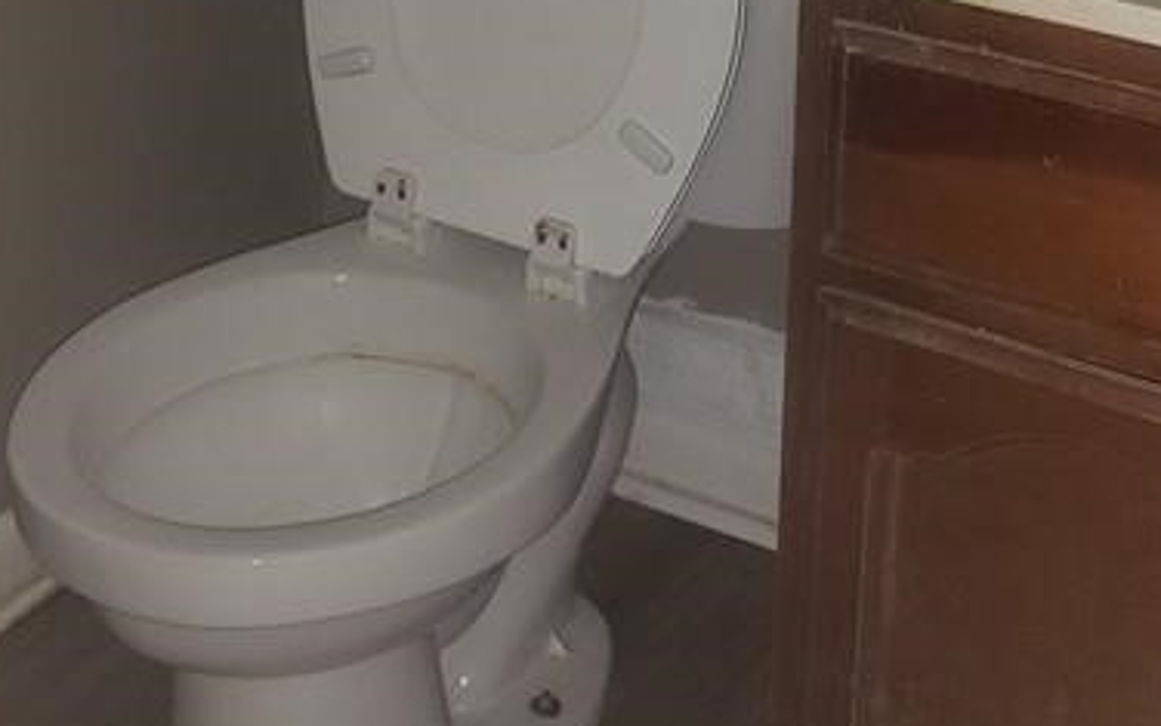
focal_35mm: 75
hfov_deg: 27.2
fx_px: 2373
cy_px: -290
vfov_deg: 16.2
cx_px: 846
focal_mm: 4.3
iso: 100
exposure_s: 1/50
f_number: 1.5
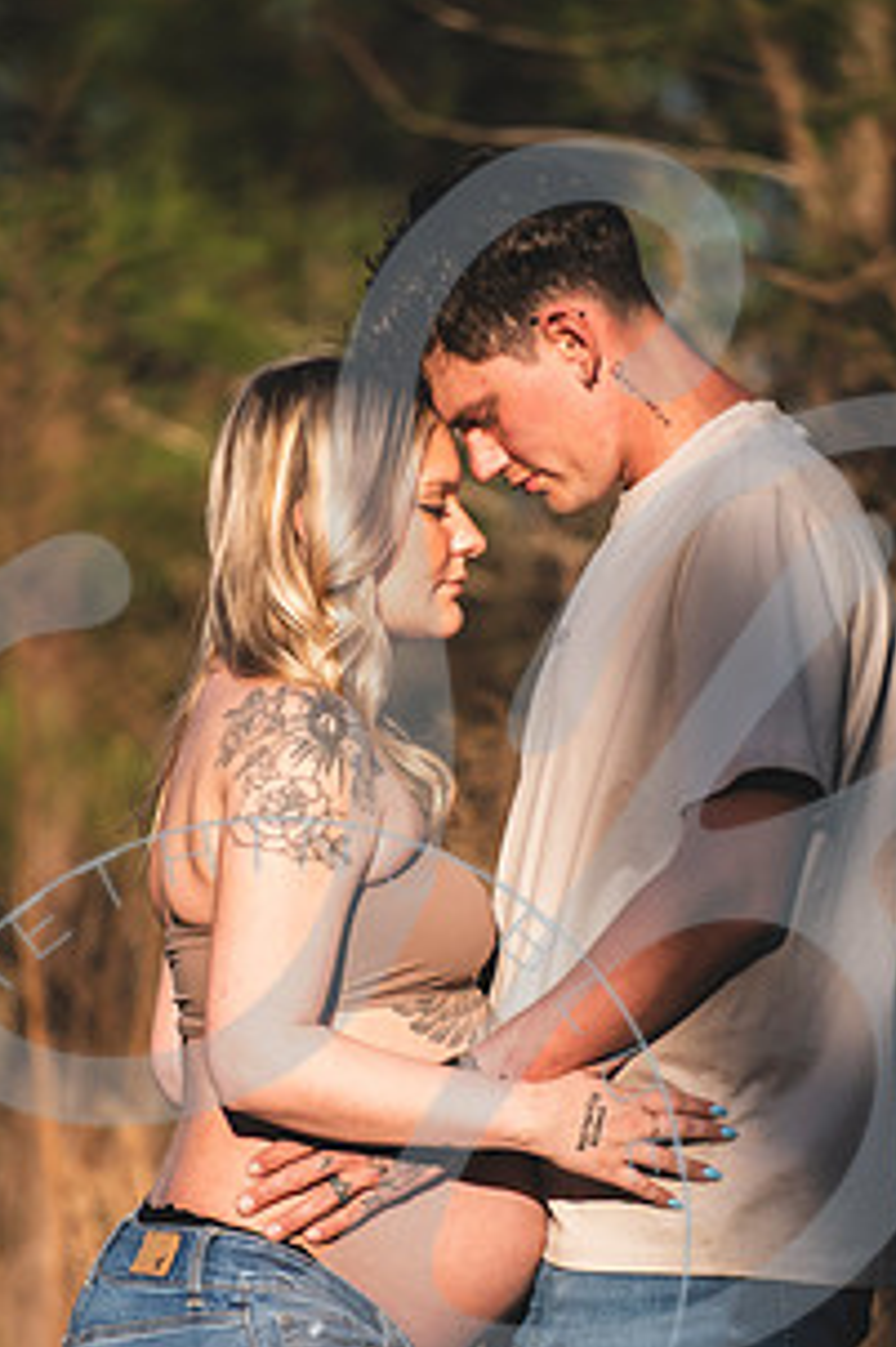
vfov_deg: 6.9
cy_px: 892
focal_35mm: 298
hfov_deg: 4.6
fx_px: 11137
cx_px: 477
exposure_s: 1/1000
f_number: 2.8
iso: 100
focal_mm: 200
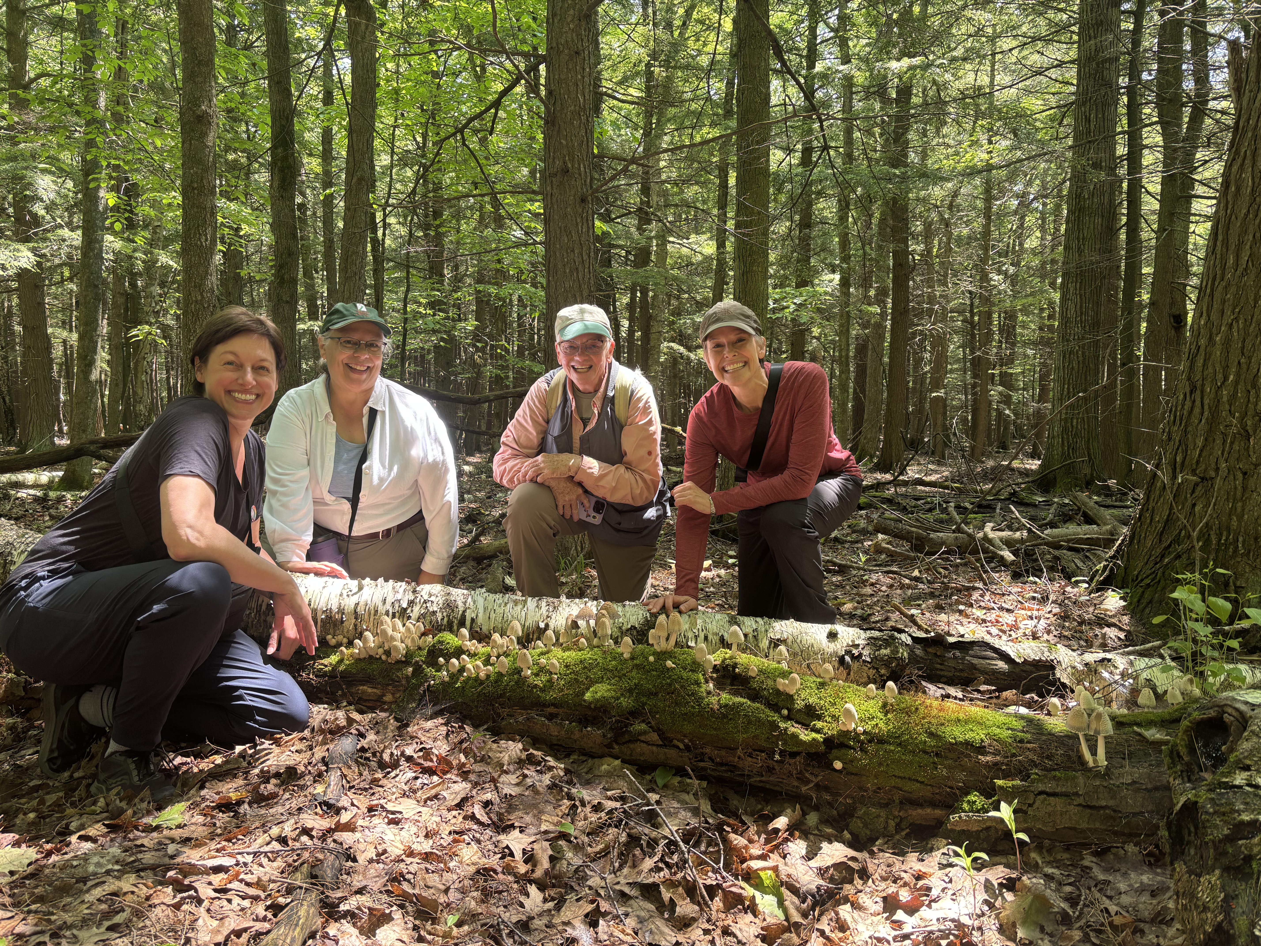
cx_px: 630
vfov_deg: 53.1
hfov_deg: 67.3
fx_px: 947
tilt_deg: -4.0
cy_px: 473
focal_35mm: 26
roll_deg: +0.8
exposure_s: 1/121
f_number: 1.6
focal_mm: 5.96
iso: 80
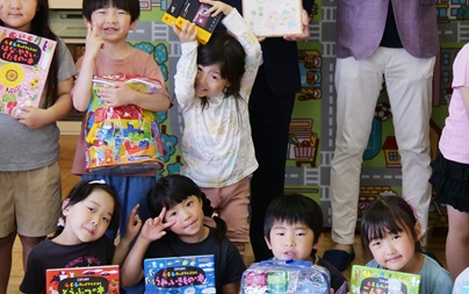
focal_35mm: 85
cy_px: 42
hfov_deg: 24.3
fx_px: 1087
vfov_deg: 15.2
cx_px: 302
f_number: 3.6
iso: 200
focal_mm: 15
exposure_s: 1/60
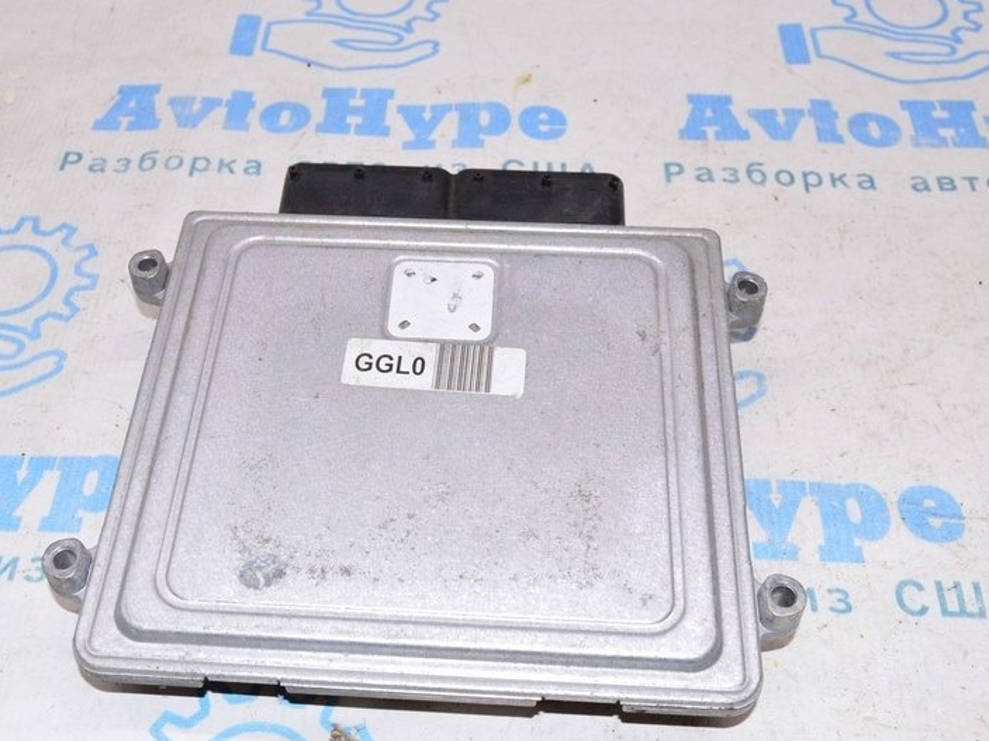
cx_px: 429
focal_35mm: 42
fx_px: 1200
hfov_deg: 44.7
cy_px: 431
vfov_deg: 34.3
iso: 1600
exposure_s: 1/160
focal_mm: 20
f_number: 8
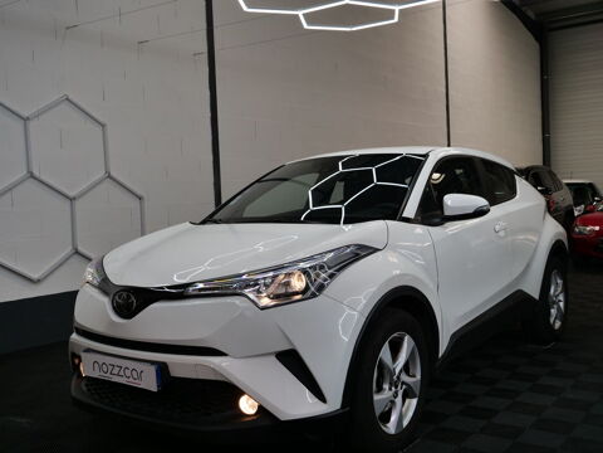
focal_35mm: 36
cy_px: 226
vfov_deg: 39.7
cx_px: 302
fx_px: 627
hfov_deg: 51.4
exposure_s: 1/80
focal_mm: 18
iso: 200
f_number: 4
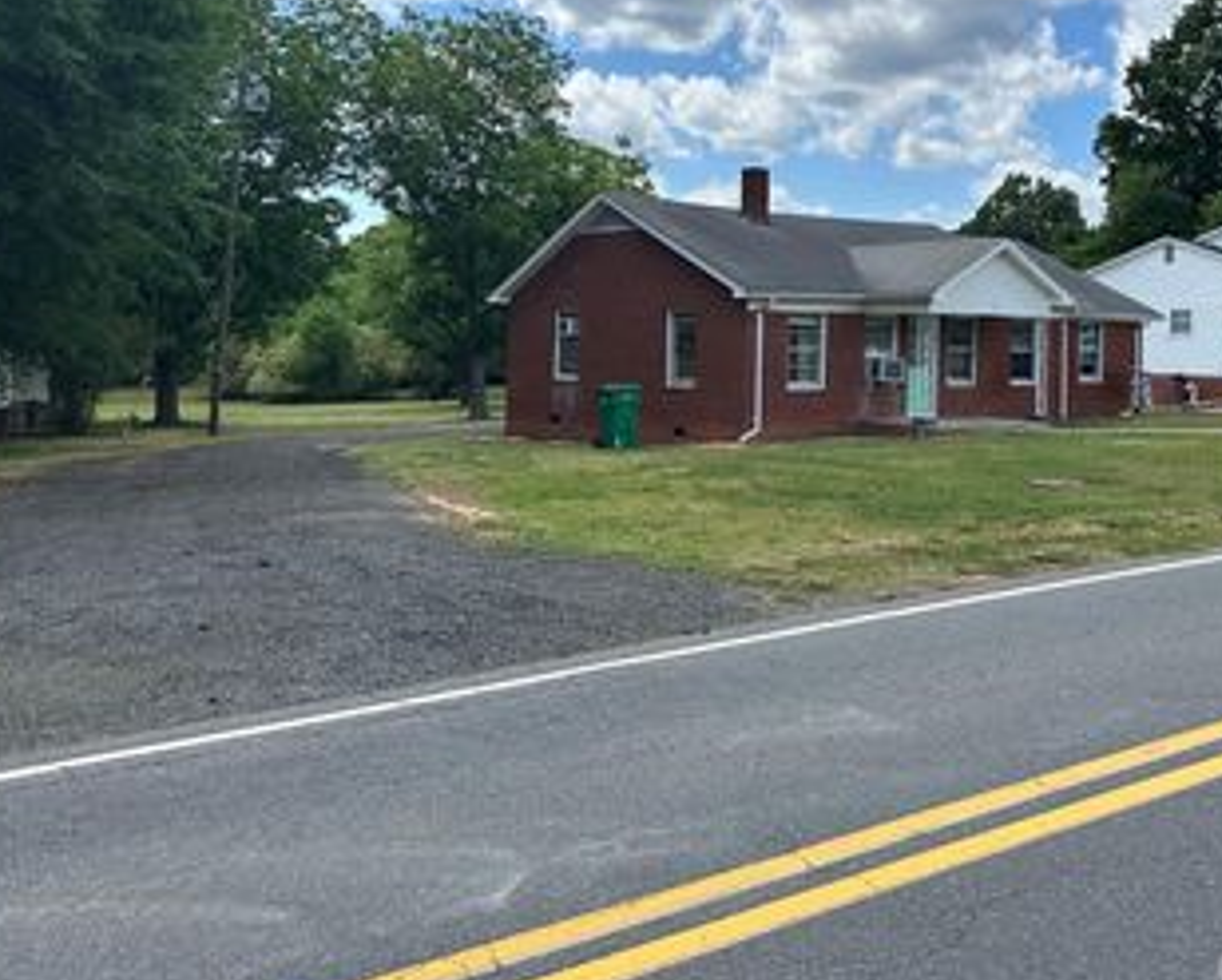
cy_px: 300
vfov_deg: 38.6
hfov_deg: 47.2
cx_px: 809
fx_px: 1376
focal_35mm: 38
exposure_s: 1/4545
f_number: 1.78
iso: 80
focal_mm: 6.86
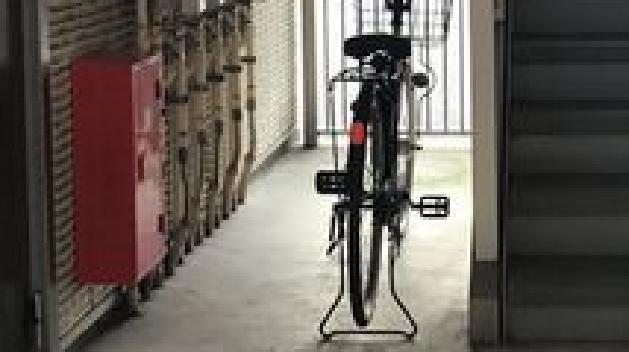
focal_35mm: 79
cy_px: -4
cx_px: 488
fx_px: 1317
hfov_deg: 26.5
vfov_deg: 15.0
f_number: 2.4
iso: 50
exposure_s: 1/30
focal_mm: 3.3
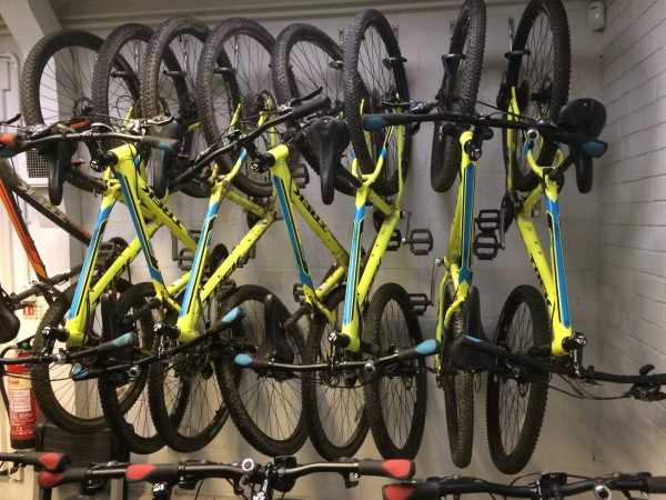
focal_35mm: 29
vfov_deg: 48.2
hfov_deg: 61.7
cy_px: 250
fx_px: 558
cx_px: 333
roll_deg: -0.2
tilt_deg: -5.1
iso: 320
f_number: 2.2
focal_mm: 4.15
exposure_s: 1/17
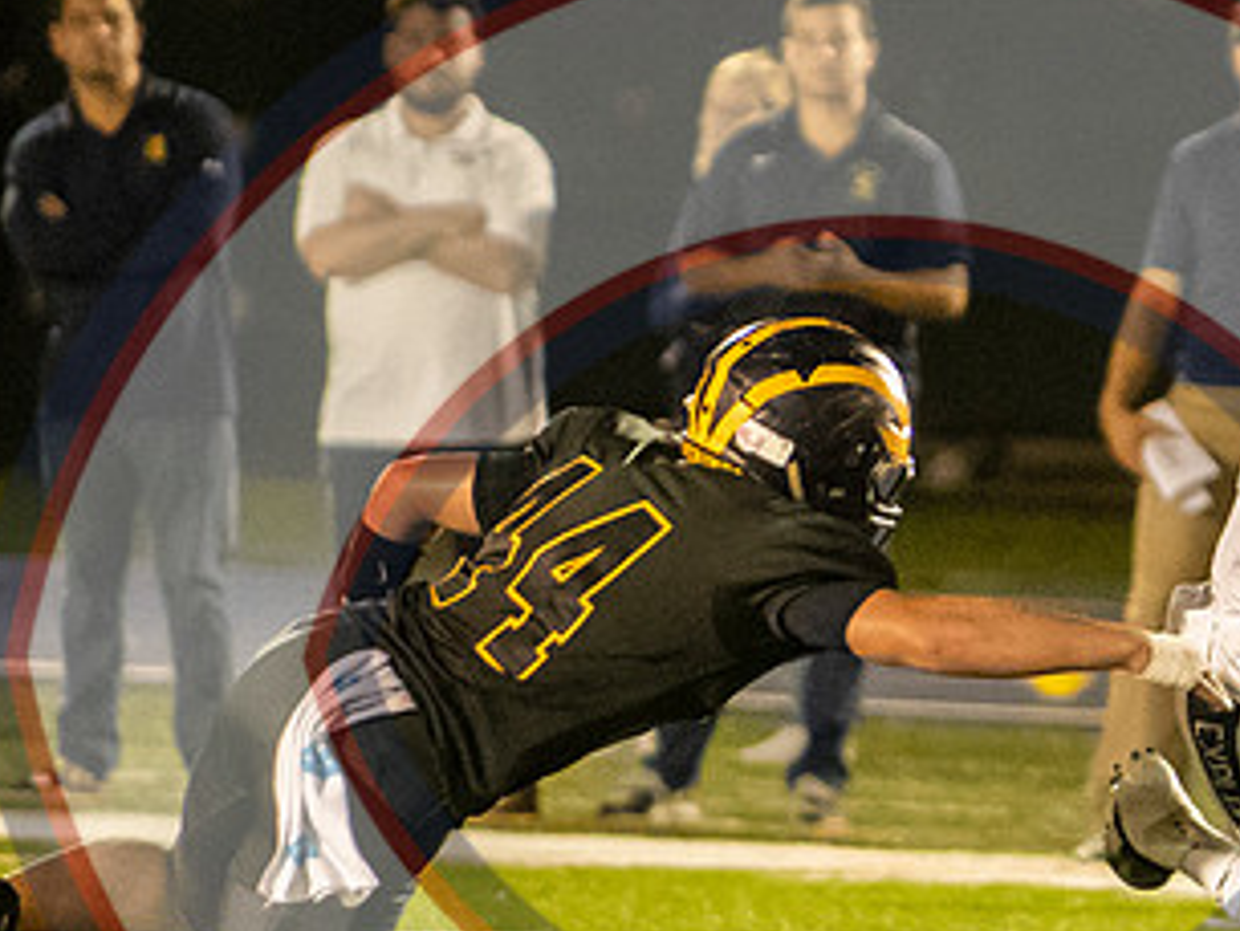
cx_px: 1945
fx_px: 37771
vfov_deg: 1.4
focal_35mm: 1054
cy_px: 657
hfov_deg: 1.9
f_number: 2.8
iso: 9000
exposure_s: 1/1250
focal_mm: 200
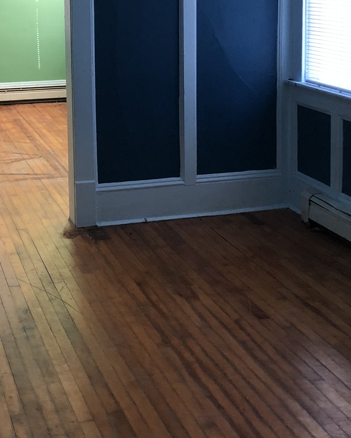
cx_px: 44
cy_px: 69
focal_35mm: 63
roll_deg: +3.3
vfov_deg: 29.1
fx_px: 818
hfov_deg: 23.7
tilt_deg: -6.6
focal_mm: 4
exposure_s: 1/17
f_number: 1.8
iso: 40
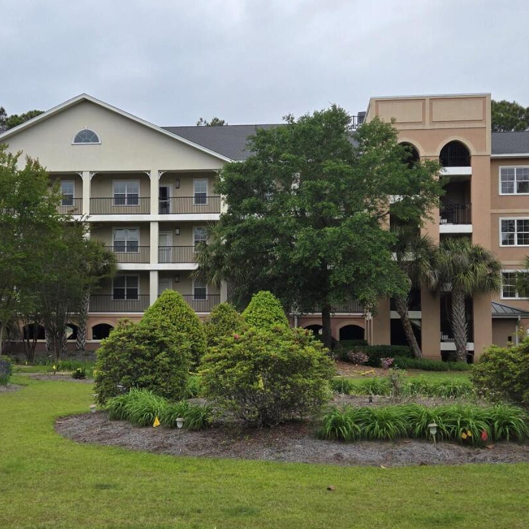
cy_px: 293
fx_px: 864
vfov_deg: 34.0
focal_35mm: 50
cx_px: 213
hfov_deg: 33.9
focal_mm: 5.4
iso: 25
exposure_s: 1/1300
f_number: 1.8
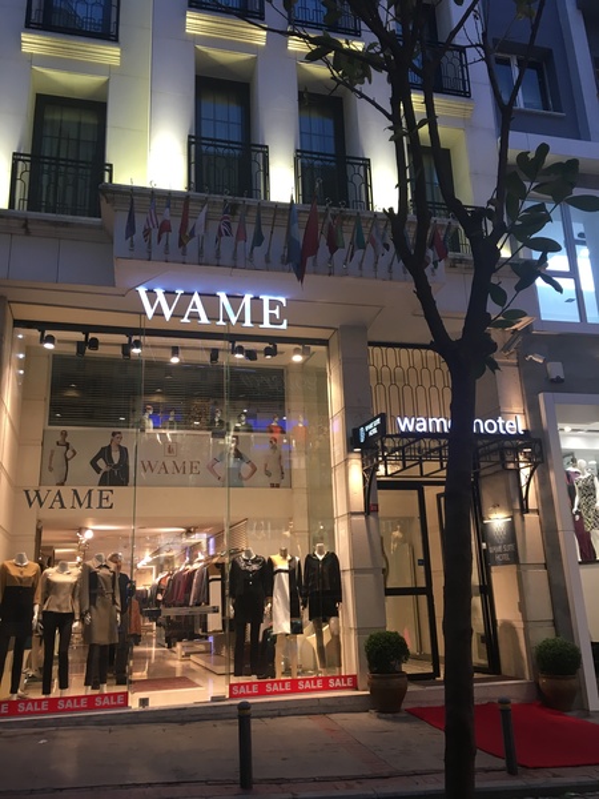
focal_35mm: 29
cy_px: 400
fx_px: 669
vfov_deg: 61.7
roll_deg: +0.3
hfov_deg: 48.2
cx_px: 300
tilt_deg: +17.0
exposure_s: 1/33
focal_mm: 4.15
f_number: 2.2
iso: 80
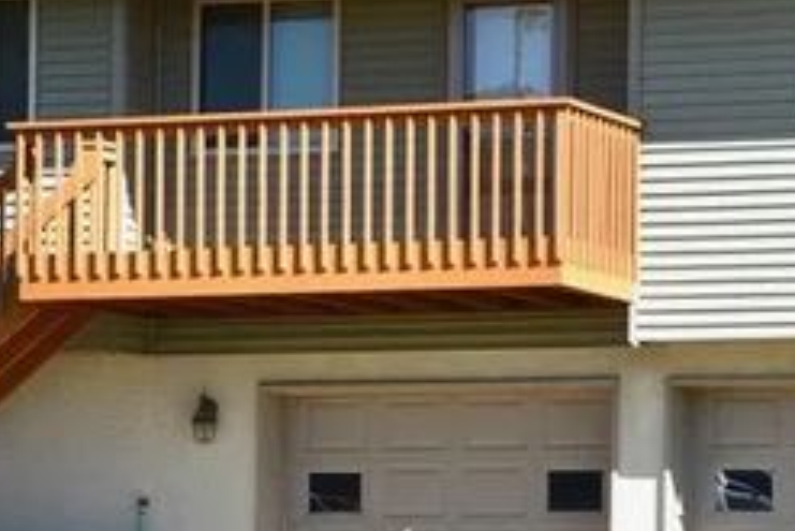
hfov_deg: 12.4
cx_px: 425
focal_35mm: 166
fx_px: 3668
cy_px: 405
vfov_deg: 8.3
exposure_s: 1/400
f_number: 10
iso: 200
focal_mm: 40
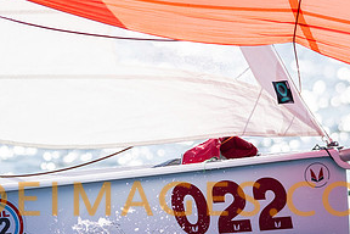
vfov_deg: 1.5
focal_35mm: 906
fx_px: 8808
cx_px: 60
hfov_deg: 2.3
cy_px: 191
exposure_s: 1/3200
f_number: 5
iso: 200
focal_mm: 300
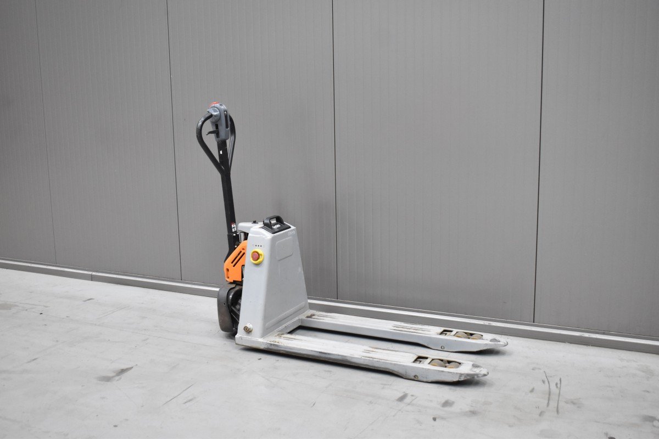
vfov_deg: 35.5
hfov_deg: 51.3
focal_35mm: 38
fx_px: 686
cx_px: 330
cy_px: 220
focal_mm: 25
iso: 1600
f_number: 4.5
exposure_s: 1/50
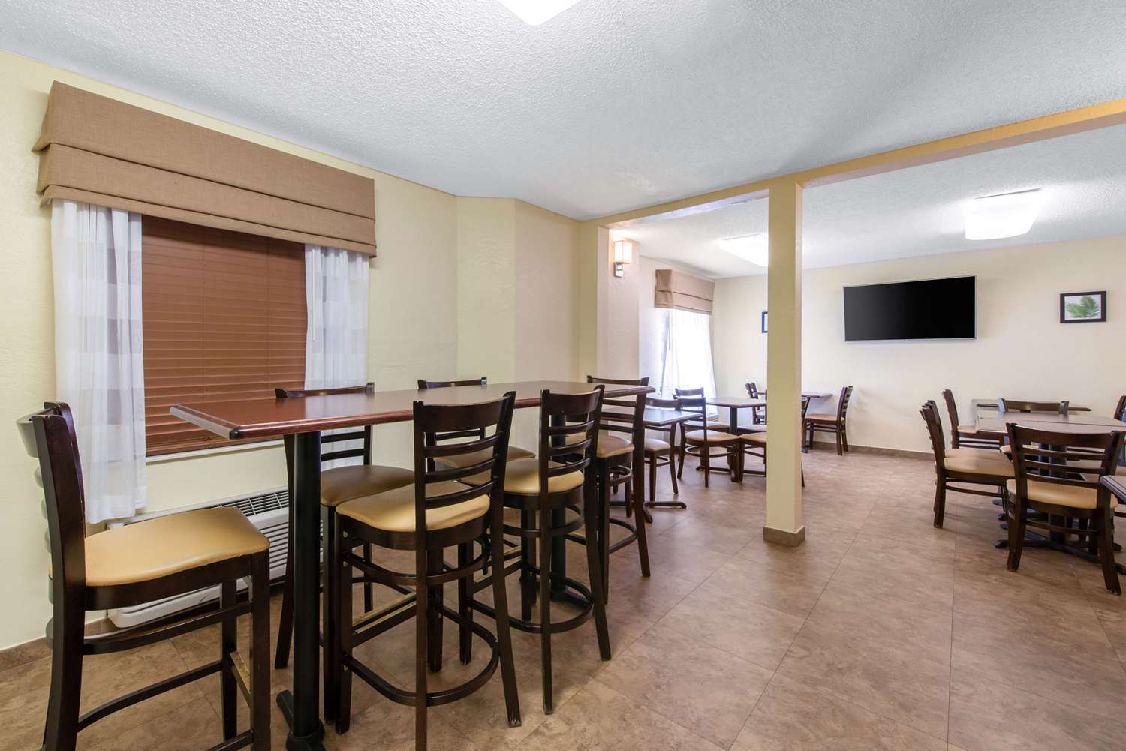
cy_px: 376
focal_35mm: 14
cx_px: 563
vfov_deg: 81.2
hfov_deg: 104.2
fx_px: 438
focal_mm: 14
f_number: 11
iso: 400
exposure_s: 1/8
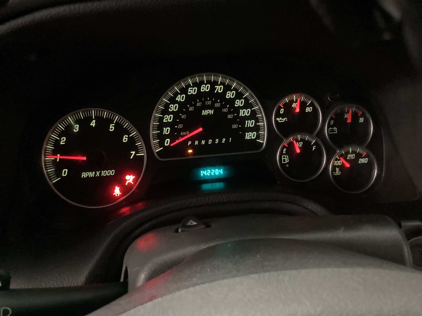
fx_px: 378
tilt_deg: -31.5
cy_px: 158
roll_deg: -0.5
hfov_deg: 58.4
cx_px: 211
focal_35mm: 31
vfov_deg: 45.4
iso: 800
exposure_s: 1/17
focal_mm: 3.3
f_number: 2.4
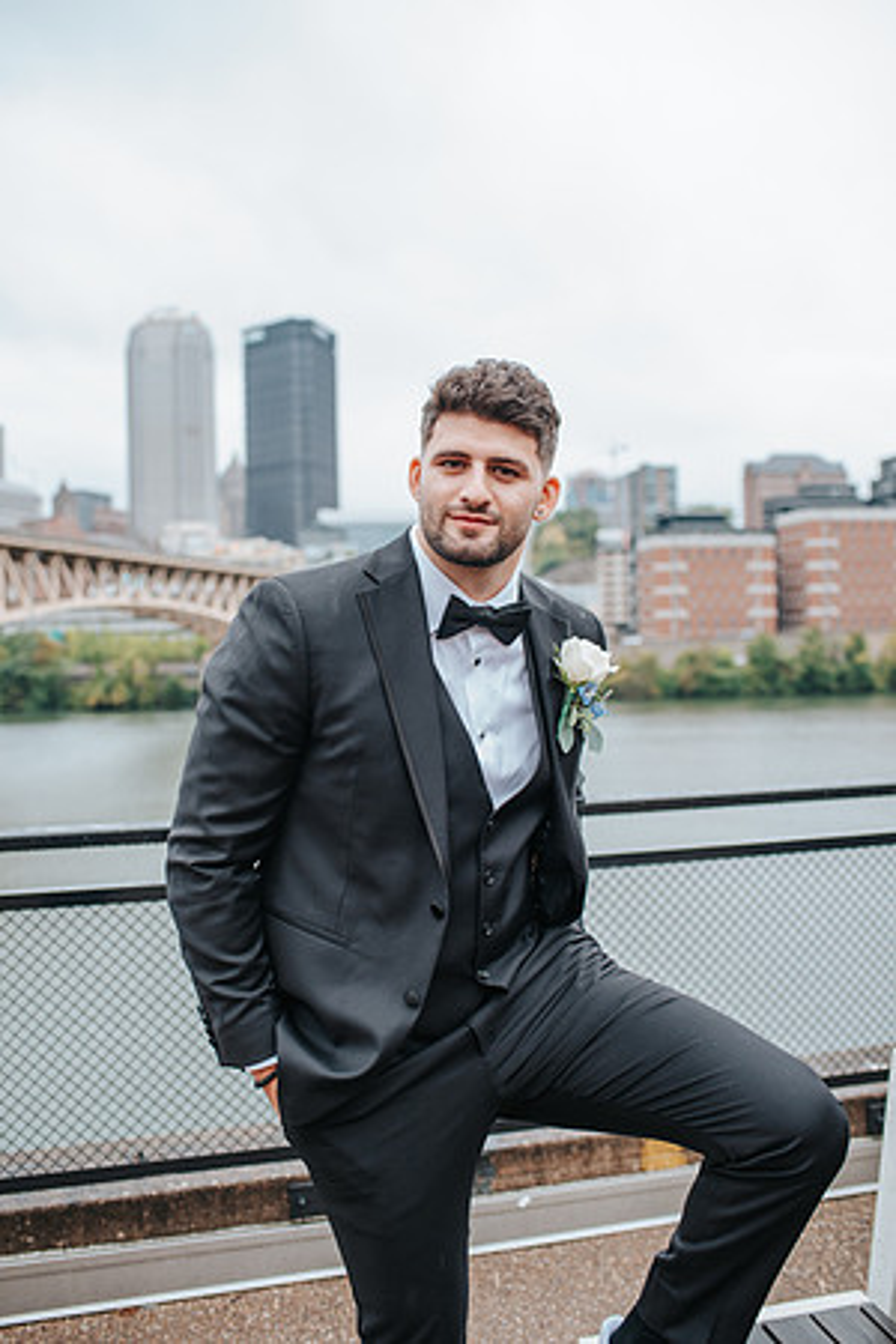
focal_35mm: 35
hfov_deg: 37.9
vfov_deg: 54.4
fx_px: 1307
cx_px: 448
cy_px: 672
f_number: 2.8
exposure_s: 1/250
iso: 280
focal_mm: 35
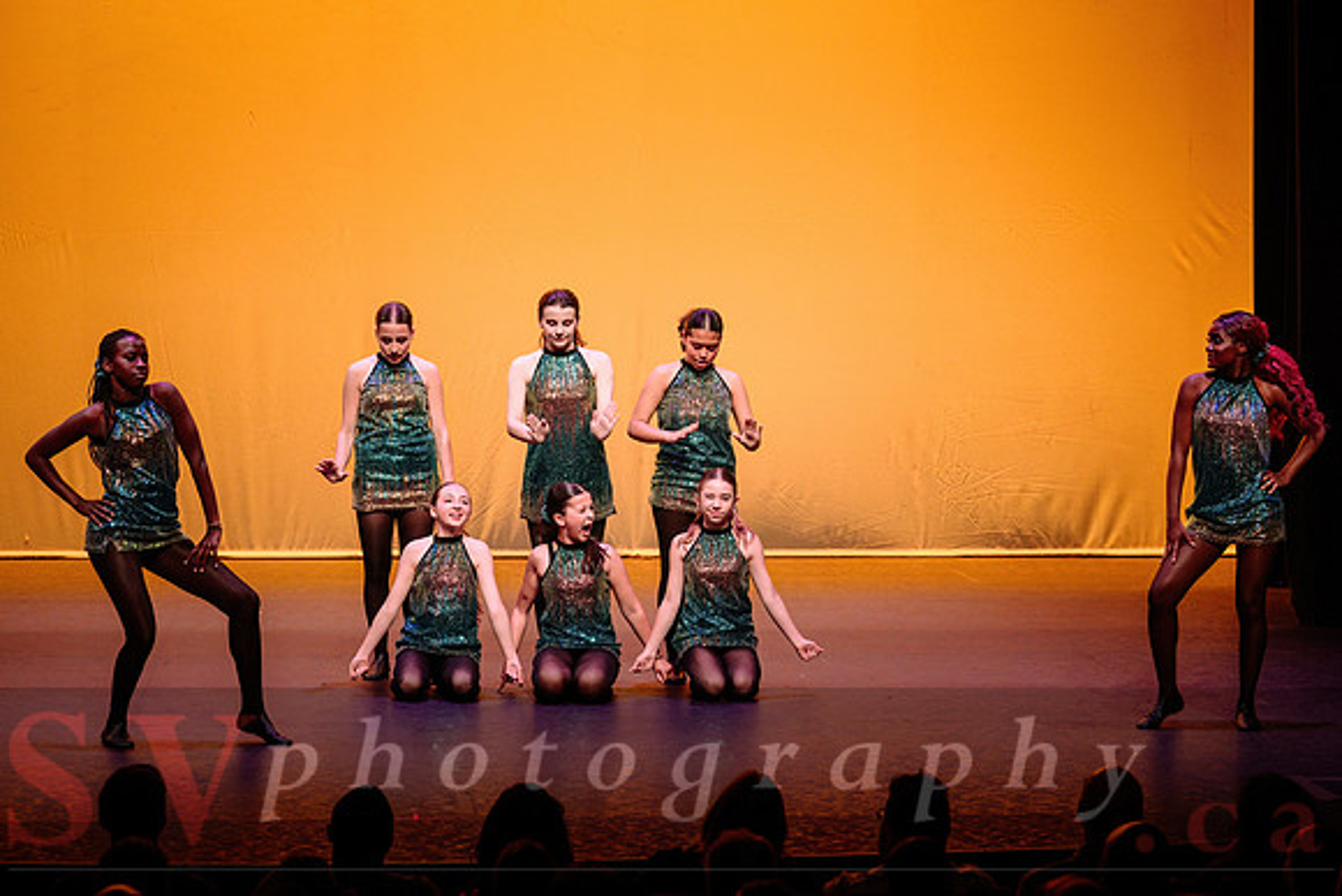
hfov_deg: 18.1
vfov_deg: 12.1
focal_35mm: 113
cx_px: 752
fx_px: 4209
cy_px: 397
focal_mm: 100
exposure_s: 1/400
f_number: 3.5
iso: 1250
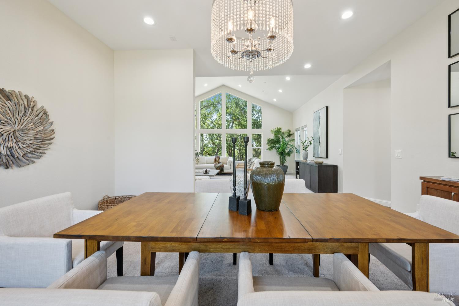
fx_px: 178
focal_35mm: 14
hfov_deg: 104.3
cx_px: 230
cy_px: 153
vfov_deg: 81.2
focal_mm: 14
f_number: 9
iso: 250
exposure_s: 1/15
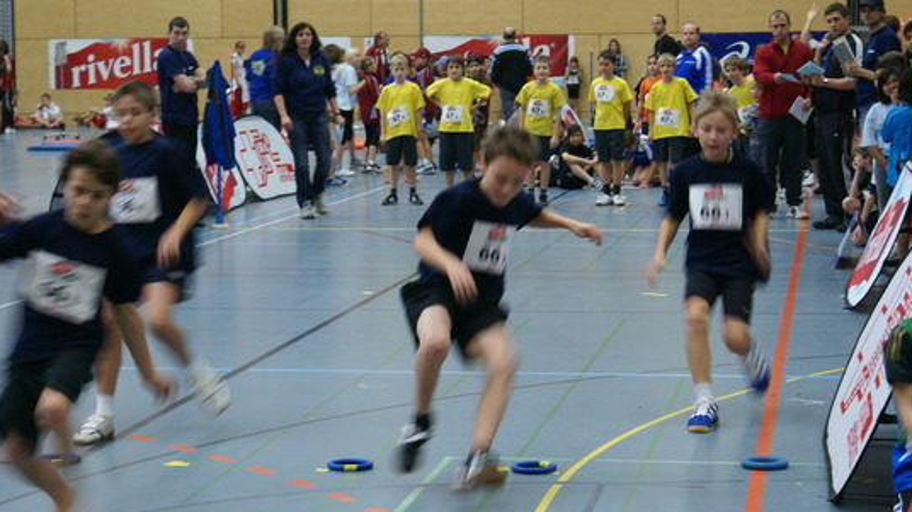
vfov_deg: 12.7
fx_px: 2296
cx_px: 456
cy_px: 238
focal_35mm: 95
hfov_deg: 22.5
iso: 400
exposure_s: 1/30
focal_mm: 60
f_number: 5.6
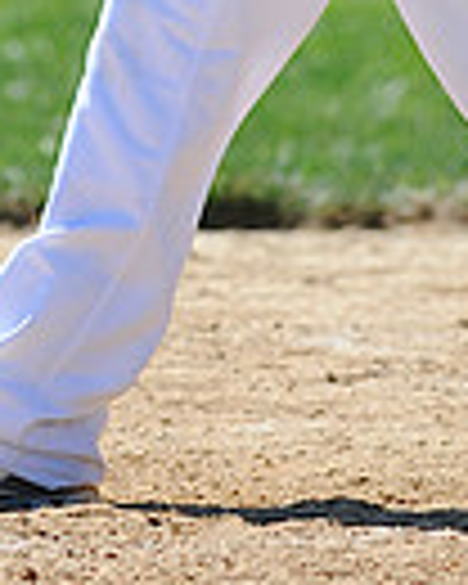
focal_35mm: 1466
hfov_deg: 1.1
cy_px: -333
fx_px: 25382
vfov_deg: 1.3
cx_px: 79
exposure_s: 1/1250
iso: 200
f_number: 4
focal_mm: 300
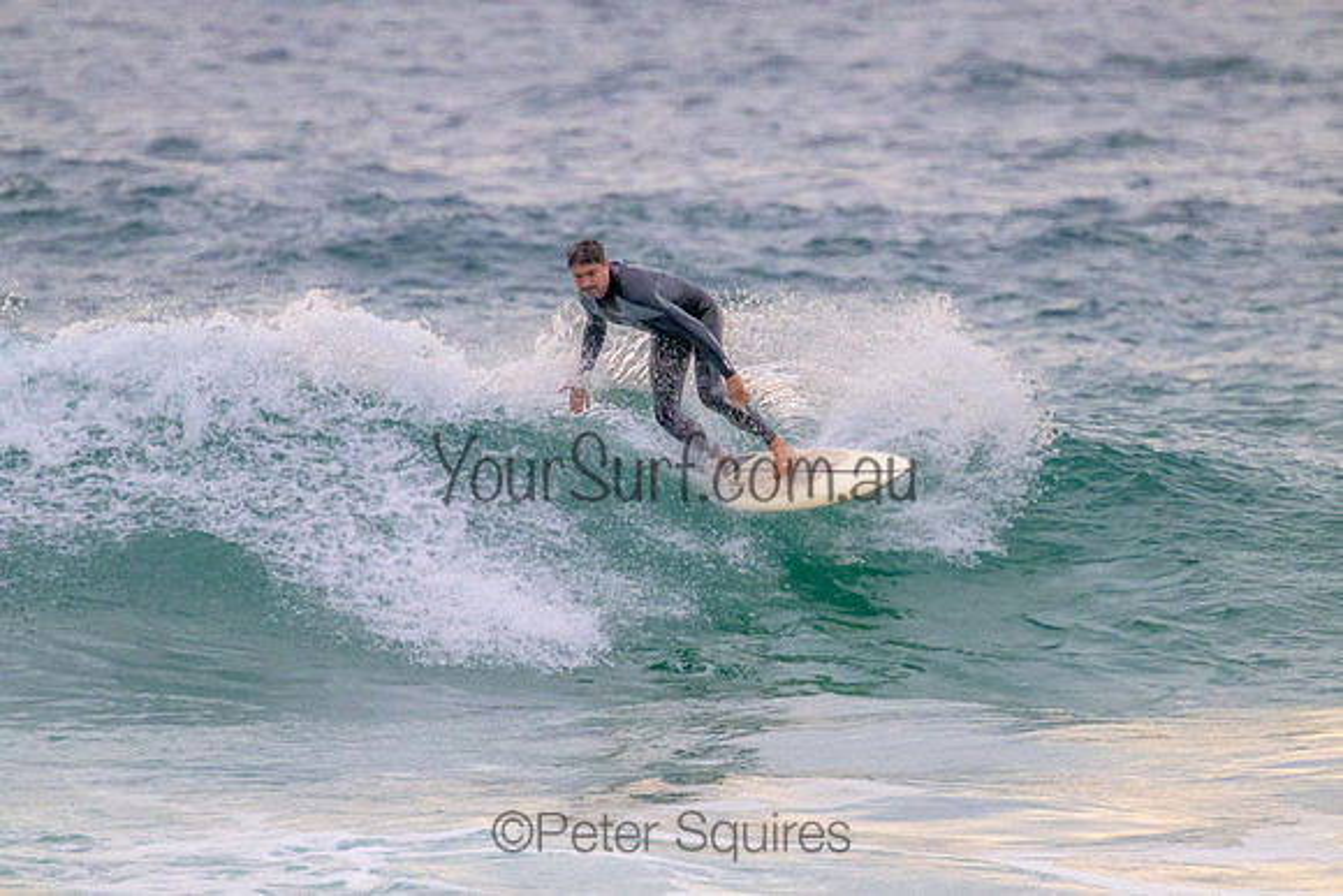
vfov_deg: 1.7
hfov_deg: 2.6
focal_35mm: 800
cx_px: 672
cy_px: 448
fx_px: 29850
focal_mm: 800
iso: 11400
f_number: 11
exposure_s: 1/1600
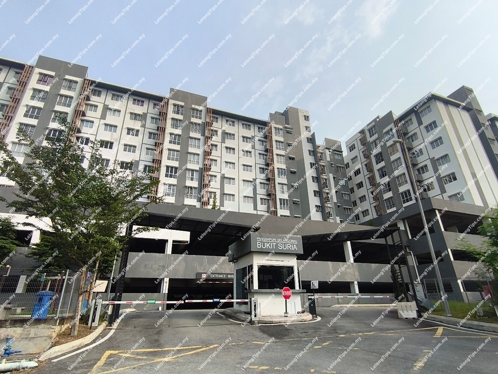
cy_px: 185
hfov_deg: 94.5
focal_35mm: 16
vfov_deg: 78.1
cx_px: 242
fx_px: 230
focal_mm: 1.65
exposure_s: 1/3017
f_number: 2.2
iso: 50
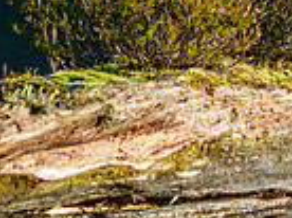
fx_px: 5313
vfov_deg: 2.3
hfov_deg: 3.1
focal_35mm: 631
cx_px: 303
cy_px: -41
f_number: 2.8
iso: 200
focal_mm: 75
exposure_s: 1/1000
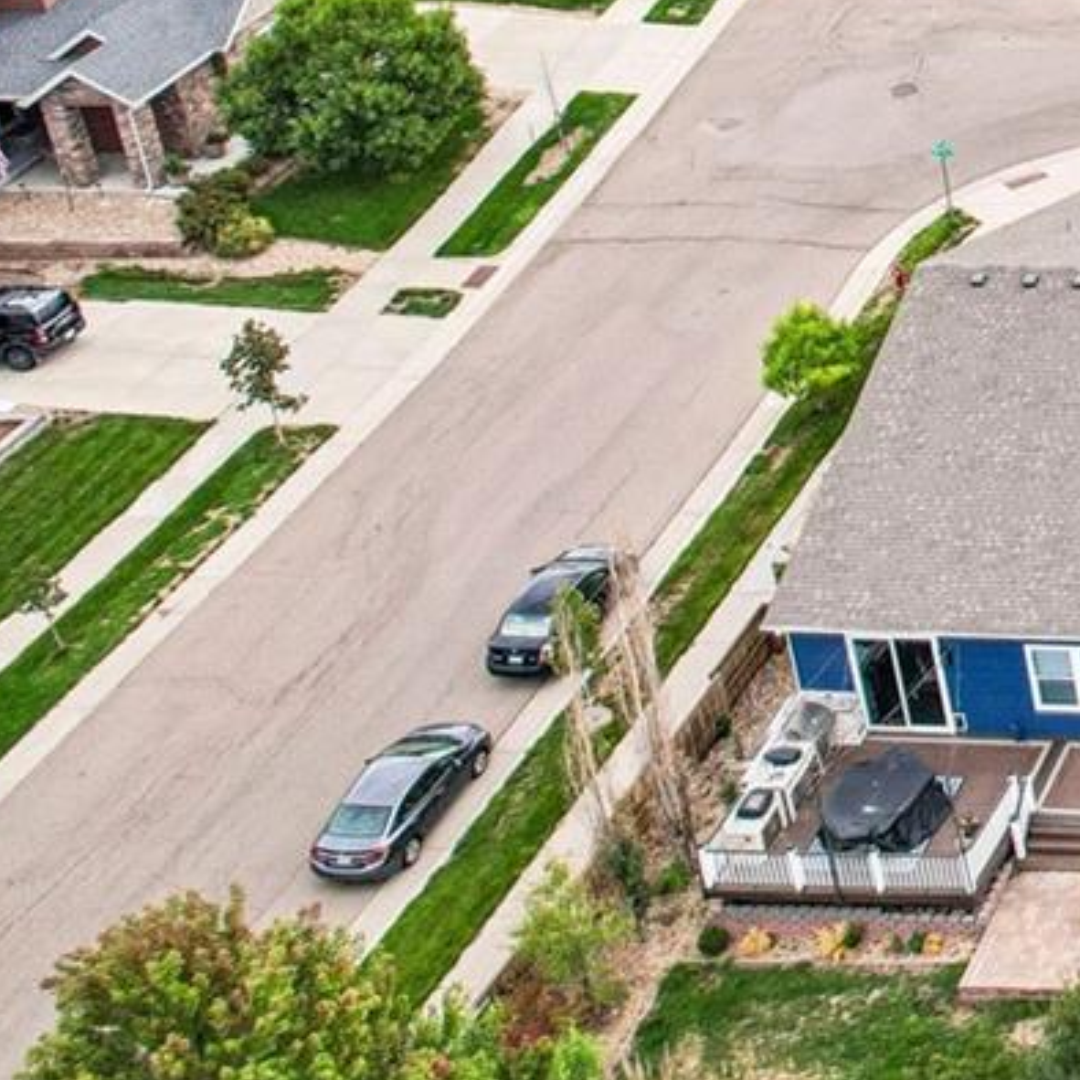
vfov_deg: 21.6
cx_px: 2028
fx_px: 2683
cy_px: -110
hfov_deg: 17.6
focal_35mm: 76
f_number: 2.8
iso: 160
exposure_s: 1/320
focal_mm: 8.4
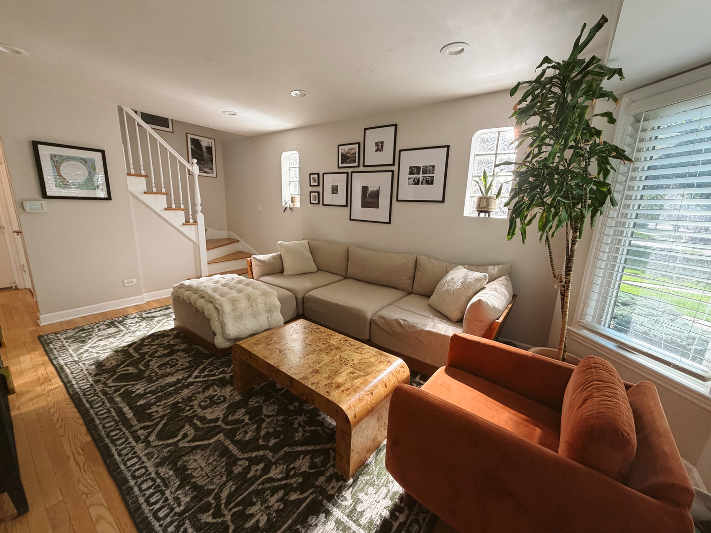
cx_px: 356
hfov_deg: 102.1
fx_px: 288
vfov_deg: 85.7
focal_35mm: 14
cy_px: 266
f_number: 2.2
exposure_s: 1/121
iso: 200
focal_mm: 2.22
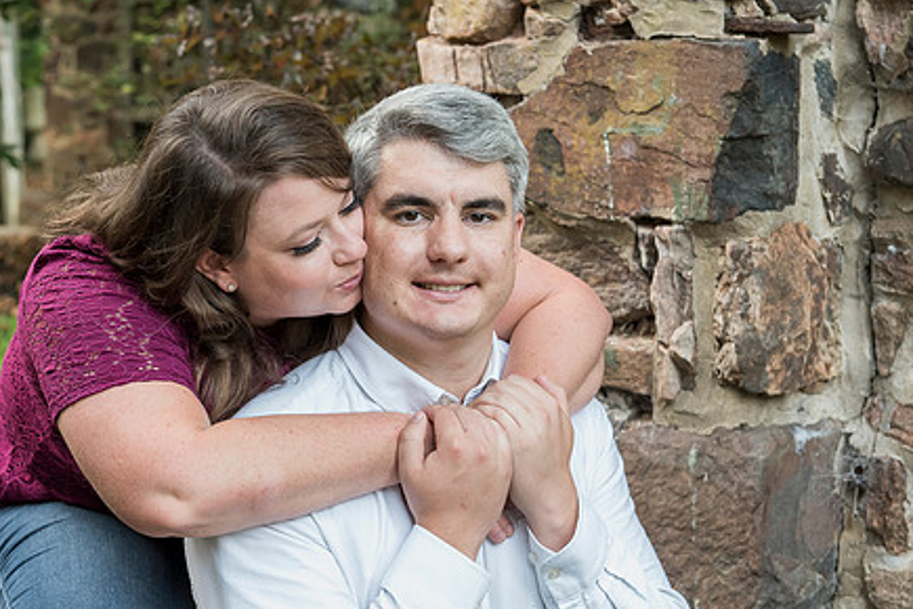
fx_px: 2029
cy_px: 240
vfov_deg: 17.0
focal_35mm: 80
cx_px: 346
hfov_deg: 25.3
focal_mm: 60
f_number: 4.5
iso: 1600
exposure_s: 1/80
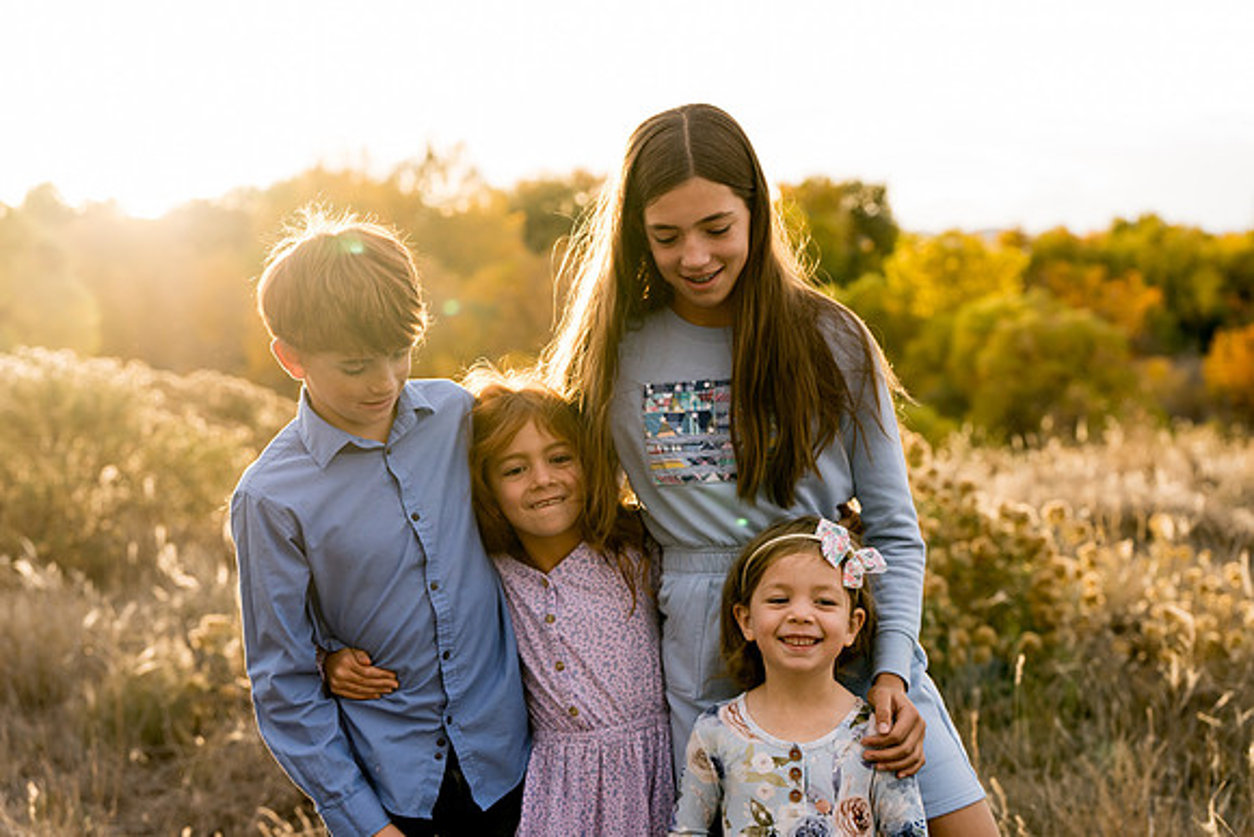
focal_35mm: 70
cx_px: 627
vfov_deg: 19.5
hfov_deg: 28.8
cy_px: 418
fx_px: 2439
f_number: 4.5
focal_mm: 70
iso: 640
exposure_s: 1/250
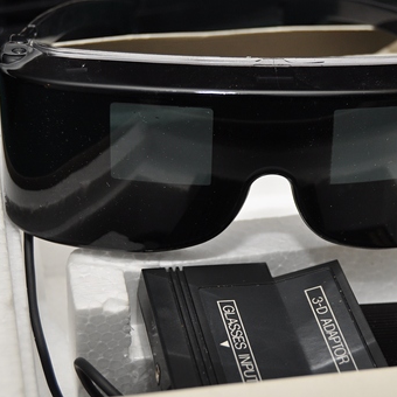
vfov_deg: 19.1
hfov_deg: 19.0
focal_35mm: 91
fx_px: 1181
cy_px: 183
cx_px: 260
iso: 400
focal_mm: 38
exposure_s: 1/200
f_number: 5.6
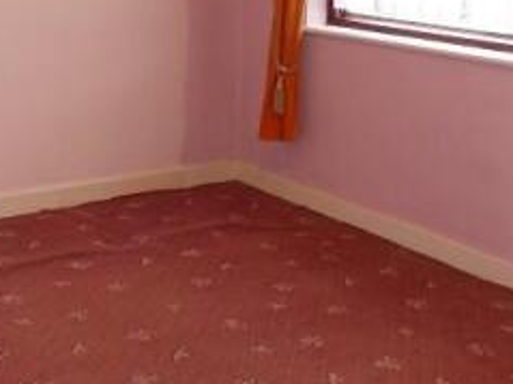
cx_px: 147
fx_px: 904
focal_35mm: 61
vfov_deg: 23.0
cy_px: 1
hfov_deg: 31.3
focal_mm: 4.5
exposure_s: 1/60
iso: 320
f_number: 2.8
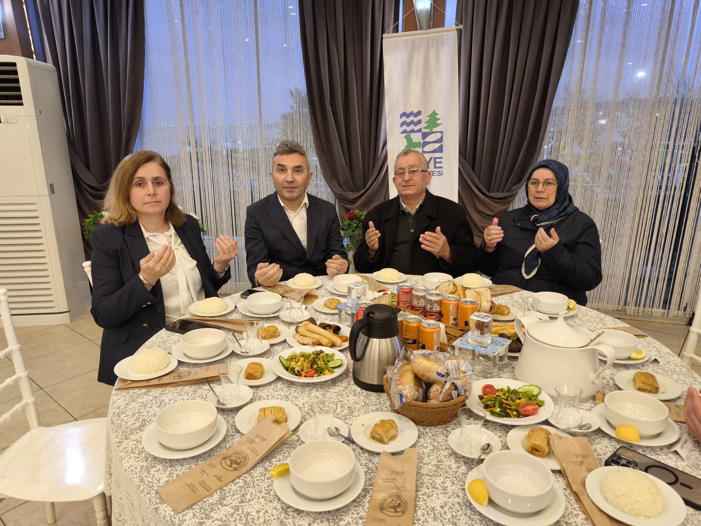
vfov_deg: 58.9
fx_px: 466
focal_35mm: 23
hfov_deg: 73.9
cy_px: 263
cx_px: 350
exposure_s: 1/50
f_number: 1.6
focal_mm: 6.57
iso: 500
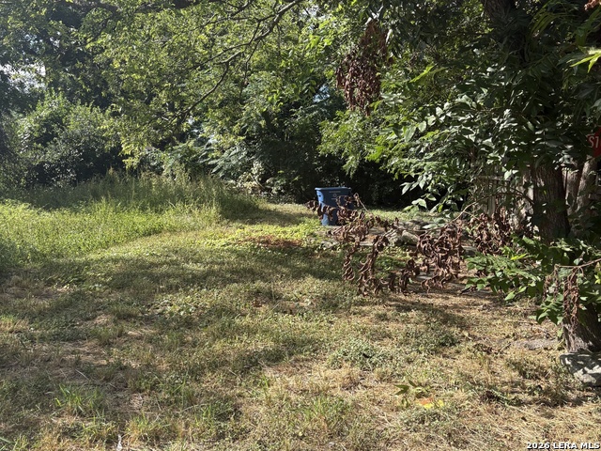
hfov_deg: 67.3
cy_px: 226
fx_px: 451
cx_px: 300
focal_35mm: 26
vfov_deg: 53.1
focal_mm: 5.96
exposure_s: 1/1484
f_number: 1.6
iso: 50
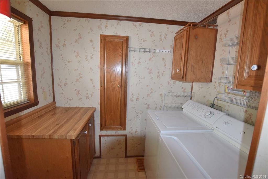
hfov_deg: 100.4
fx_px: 112
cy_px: 90
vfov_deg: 77.3
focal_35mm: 15
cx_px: 134
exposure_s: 1/100
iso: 800
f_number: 5
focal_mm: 10
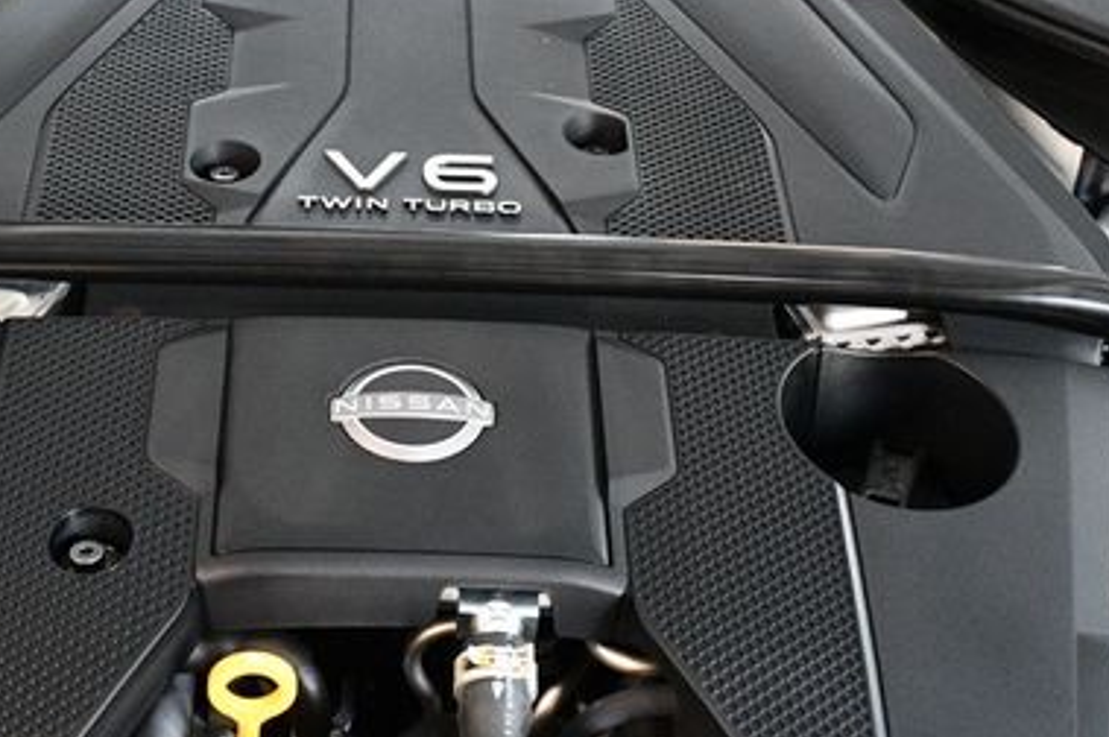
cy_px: 307
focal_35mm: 76
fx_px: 2339
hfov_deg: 26.5
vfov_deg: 17.9
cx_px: 375
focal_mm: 30
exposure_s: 1/60
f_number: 4
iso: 4000
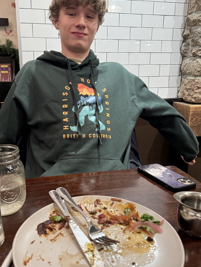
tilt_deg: -15.1
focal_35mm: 31
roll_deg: -0.1
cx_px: 83
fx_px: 240
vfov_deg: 58.3
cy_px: 137
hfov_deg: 45.3
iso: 500
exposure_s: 1/60
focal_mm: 6.76
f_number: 1.78
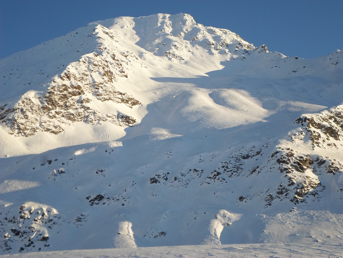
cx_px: 172
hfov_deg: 29.0
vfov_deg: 21.9
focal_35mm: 67
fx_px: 664
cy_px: 129
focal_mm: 12
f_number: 4.1
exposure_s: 1/350
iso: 80
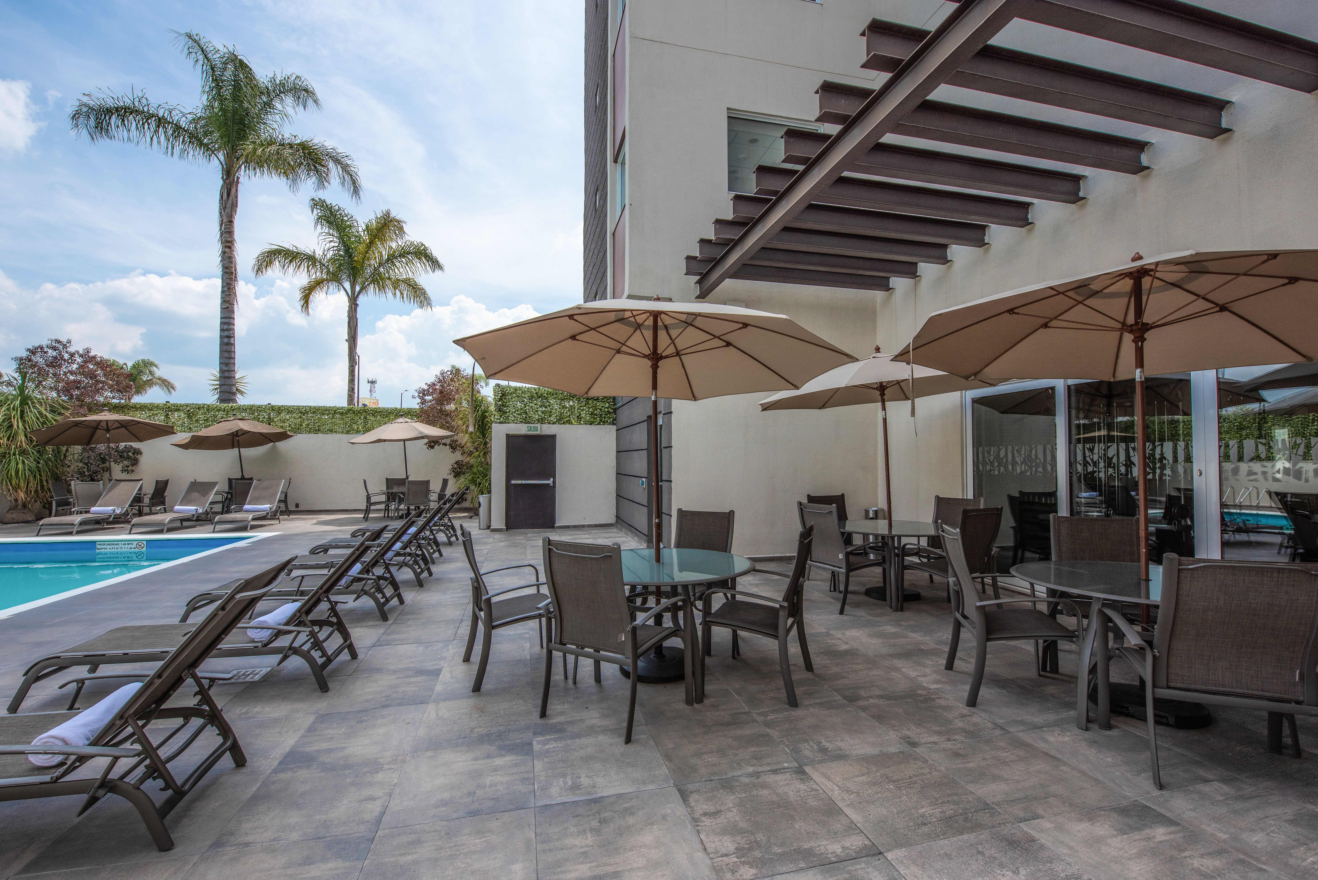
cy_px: 440
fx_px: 513
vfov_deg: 81.3
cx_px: 659
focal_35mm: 14
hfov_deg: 104.2
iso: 100
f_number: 9
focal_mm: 14
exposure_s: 1/500
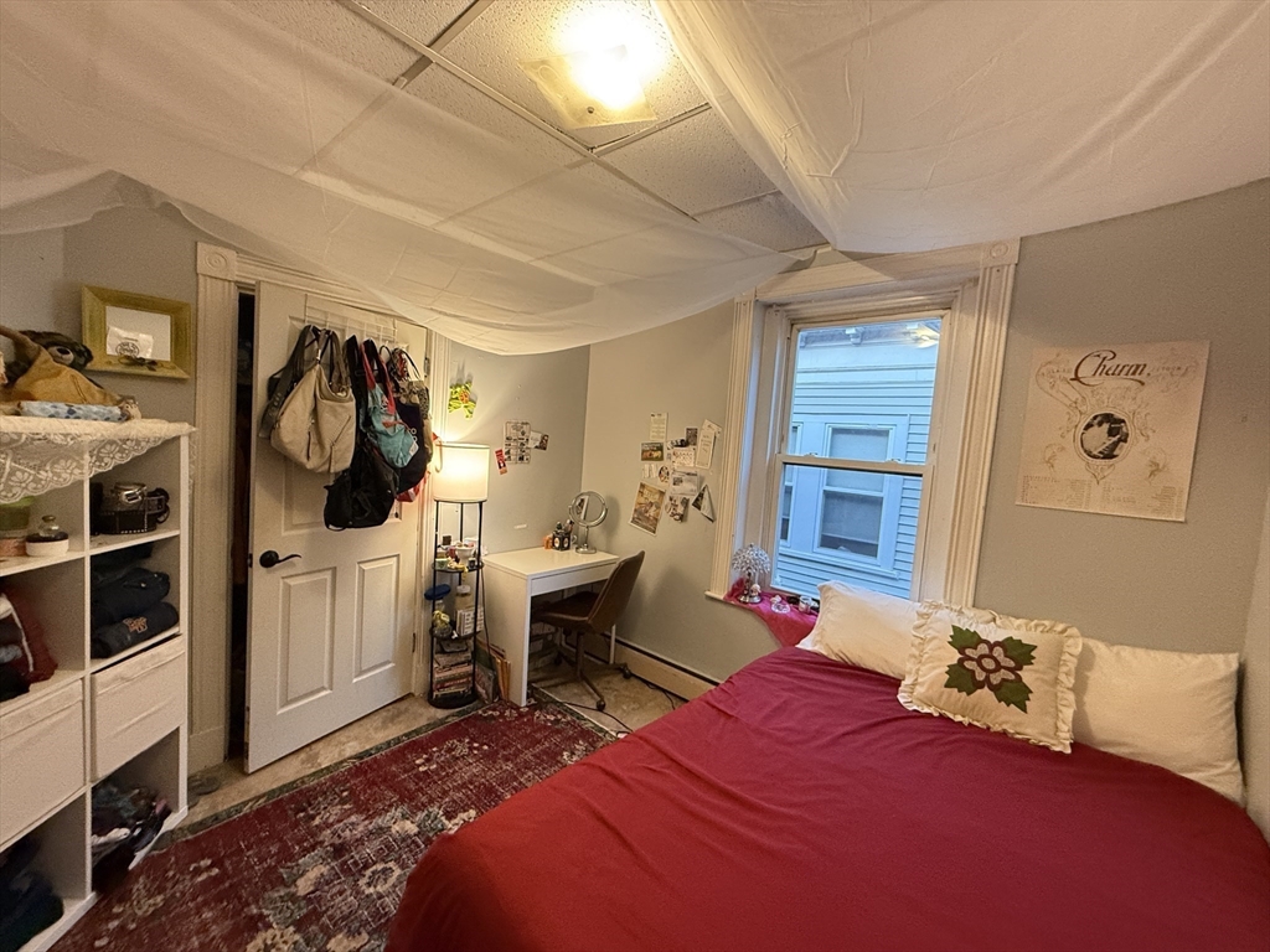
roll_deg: -4.7
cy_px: 476
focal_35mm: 14
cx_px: 635
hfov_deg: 102.1
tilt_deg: -3.6
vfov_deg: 85.7
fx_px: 514
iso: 640
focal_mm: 2.22
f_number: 2.2
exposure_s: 1/60
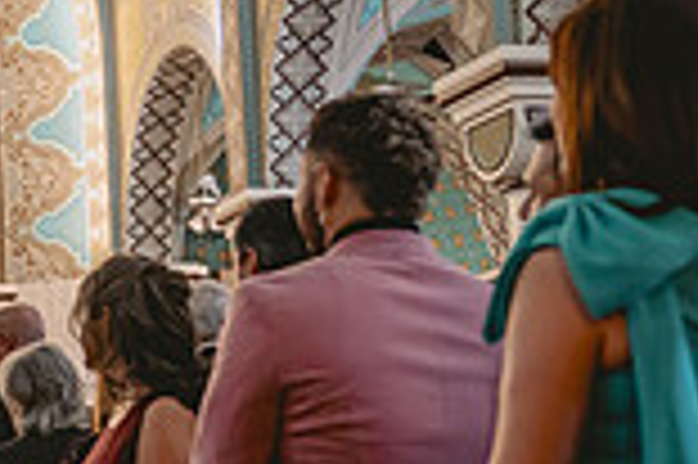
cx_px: -284
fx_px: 1782
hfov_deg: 19.8
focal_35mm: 92
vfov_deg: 14.8
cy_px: 182
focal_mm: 24
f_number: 2.8
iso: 1600
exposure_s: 1/160
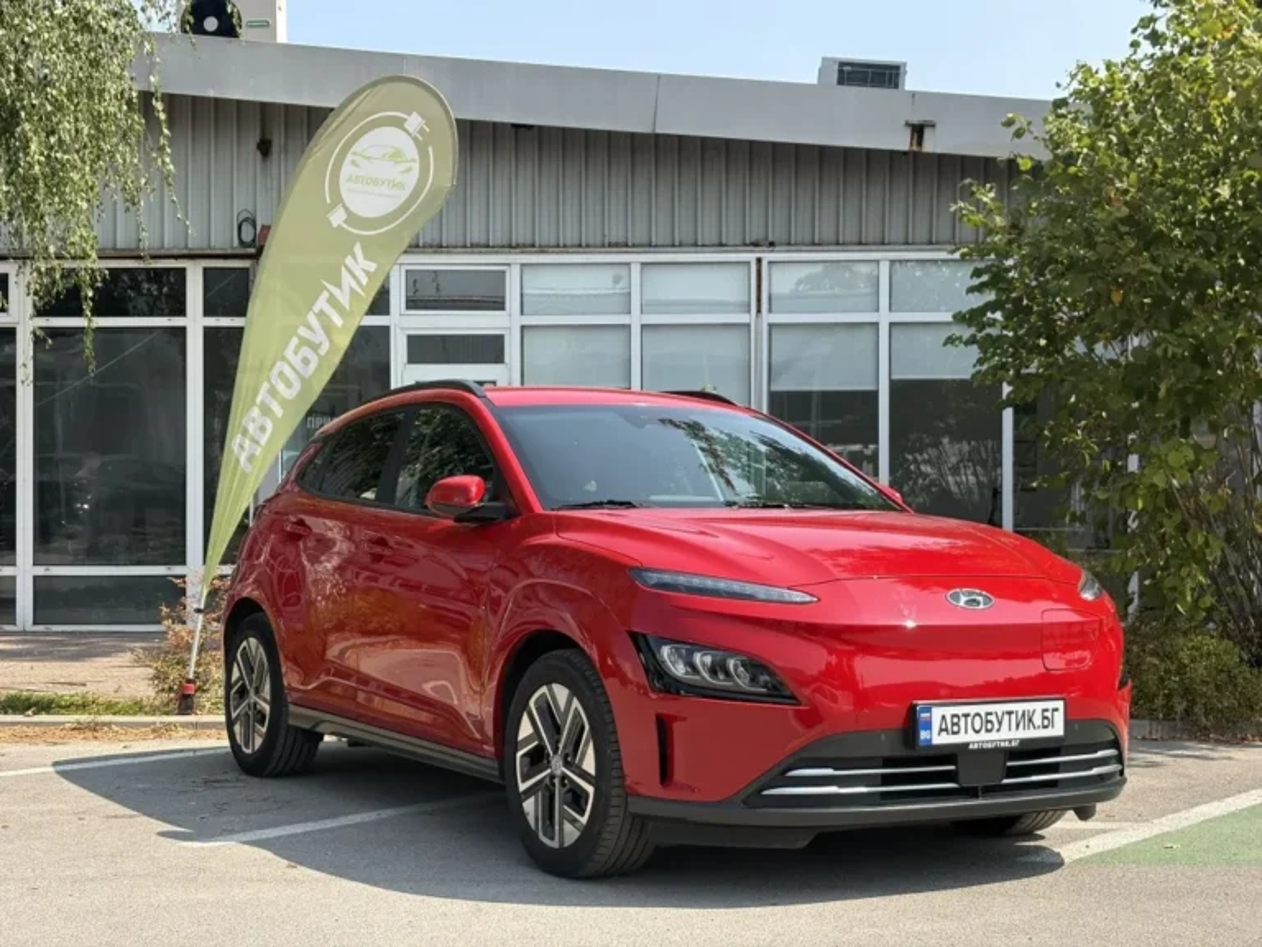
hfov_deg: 36.8
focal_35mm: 52
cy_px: 474
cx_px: 631
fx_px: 1896
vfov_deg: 28.0
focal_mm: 5.96
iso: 50
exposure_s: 1/2141
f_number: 1.6
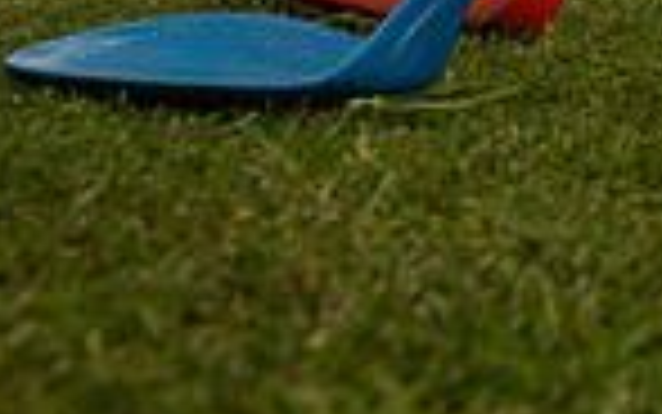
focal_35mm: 113
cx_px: 1103
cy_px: -421
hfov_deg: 16.2
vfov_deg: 10.6
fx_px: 2039
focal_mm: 28
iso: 100
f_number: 6.3
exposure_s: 1/60
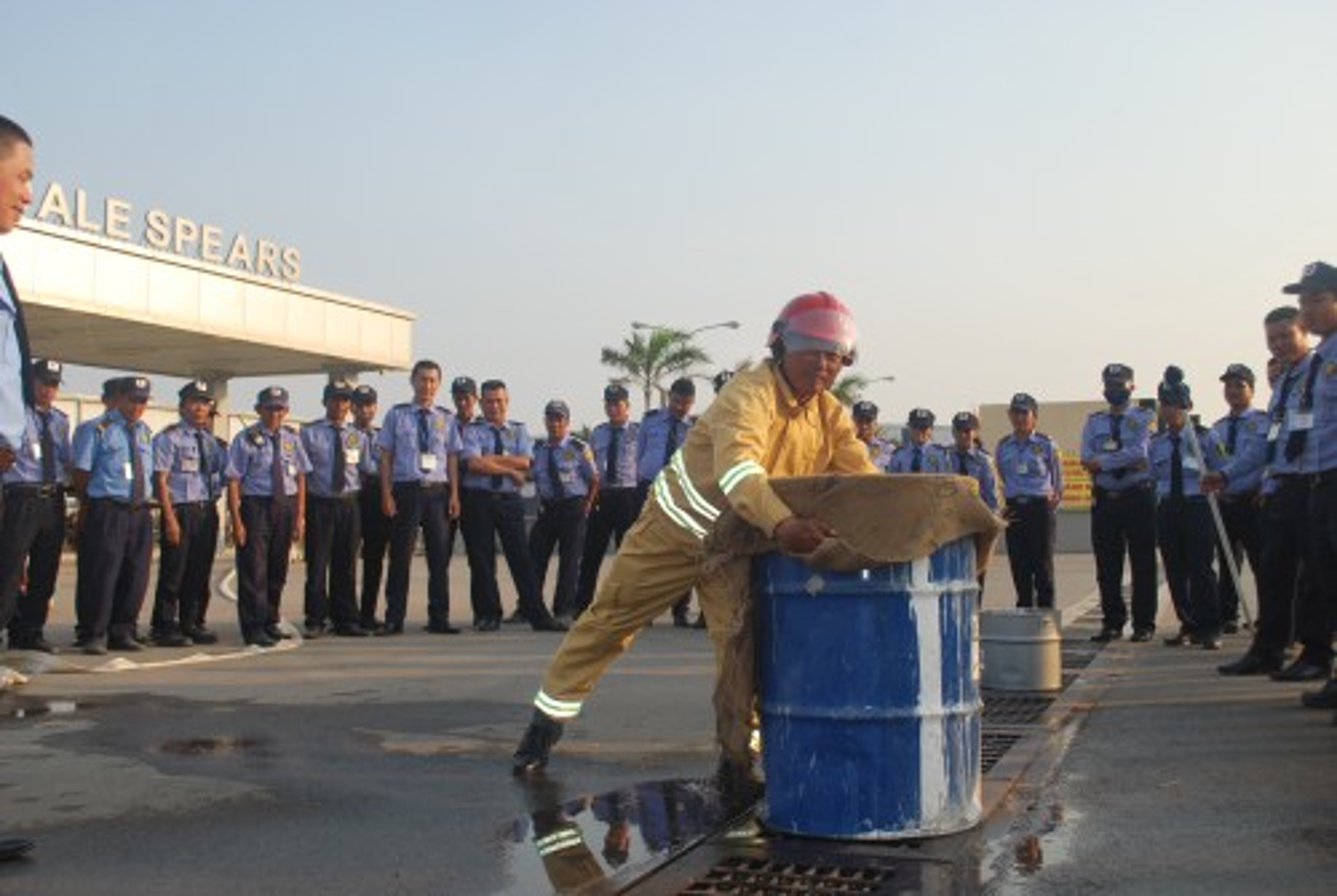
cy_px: 448
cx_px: 668
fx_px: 1339
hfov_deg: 53.1
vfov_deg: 37.0
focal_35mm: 36
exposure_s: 1/200
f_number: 5.6
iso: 100
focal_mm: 24
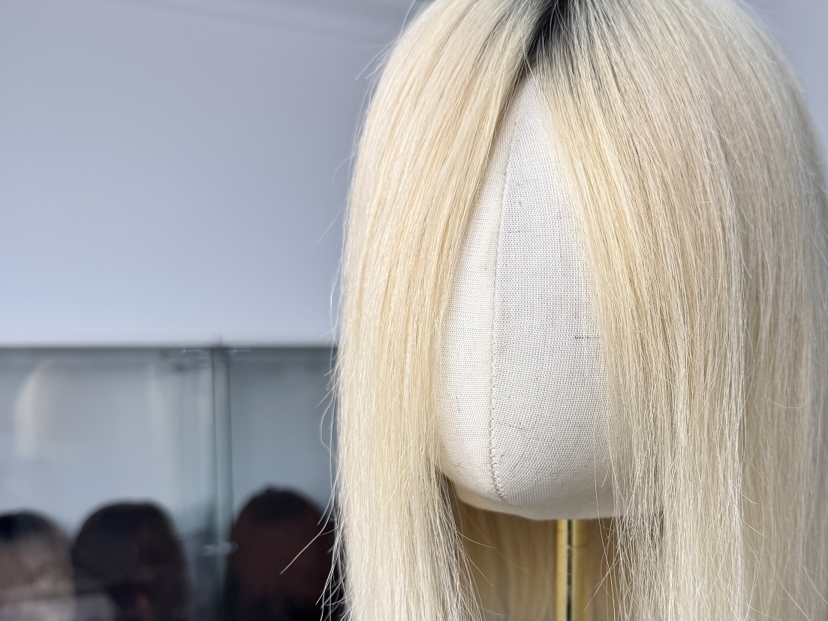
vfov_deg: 38.5
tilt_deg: +1.5
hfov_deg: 49.4
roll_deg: +3.1
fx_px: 885
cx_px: 545
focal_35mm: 37
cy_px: 374
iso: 64
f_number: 1.78
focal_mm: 6.76
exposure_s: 1/144
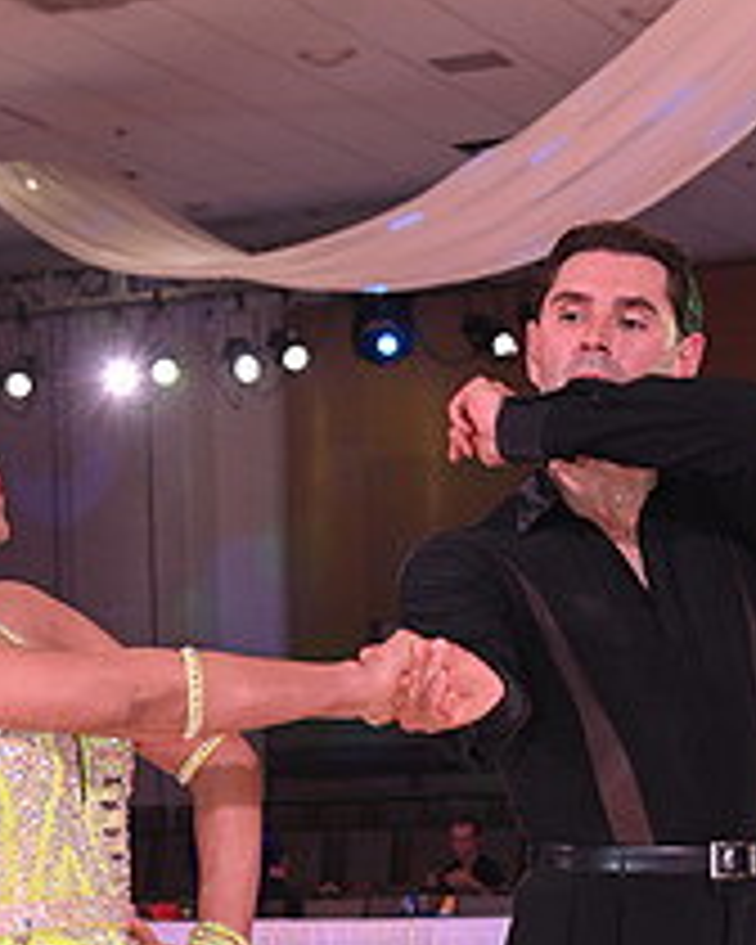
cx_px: 250
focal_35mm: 119
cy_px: 1107
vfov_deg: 15.6
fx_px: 3328
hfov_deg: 12.9
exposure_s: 1/200
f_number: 5.6
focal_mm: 46
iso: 1000
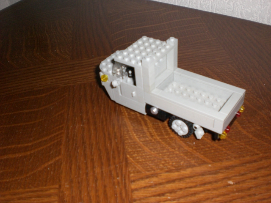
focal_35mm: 38
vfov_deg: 37.7
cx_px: 136
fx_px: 297
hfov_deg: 49.0
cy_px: 102
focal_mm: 6.3
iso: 200
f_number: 3.1
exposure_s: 1/60
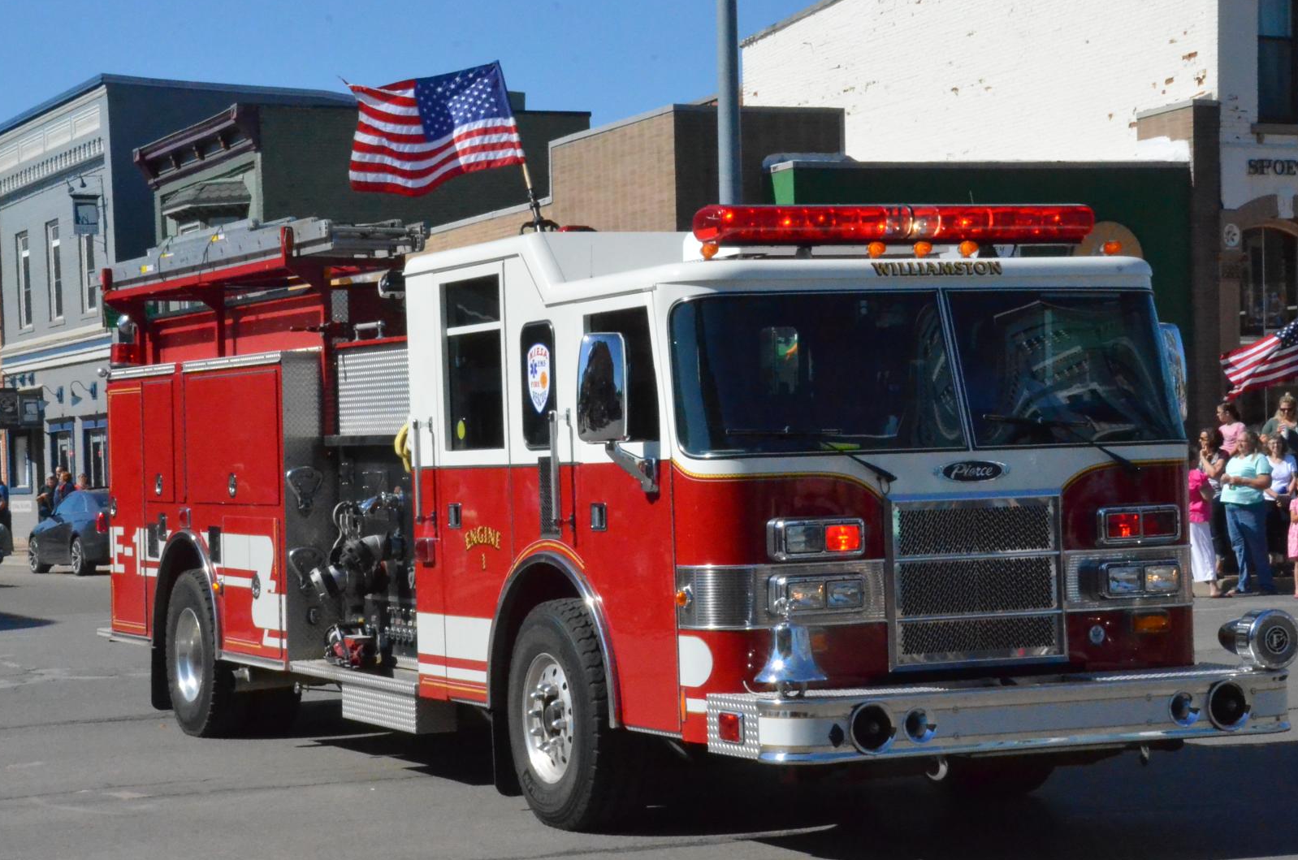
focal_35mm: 73
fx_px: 2627
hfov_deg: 27.7
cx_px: 575
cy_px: 478
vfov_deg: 18.6
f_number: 25
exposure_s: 1/2500
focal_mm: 38
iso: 6400
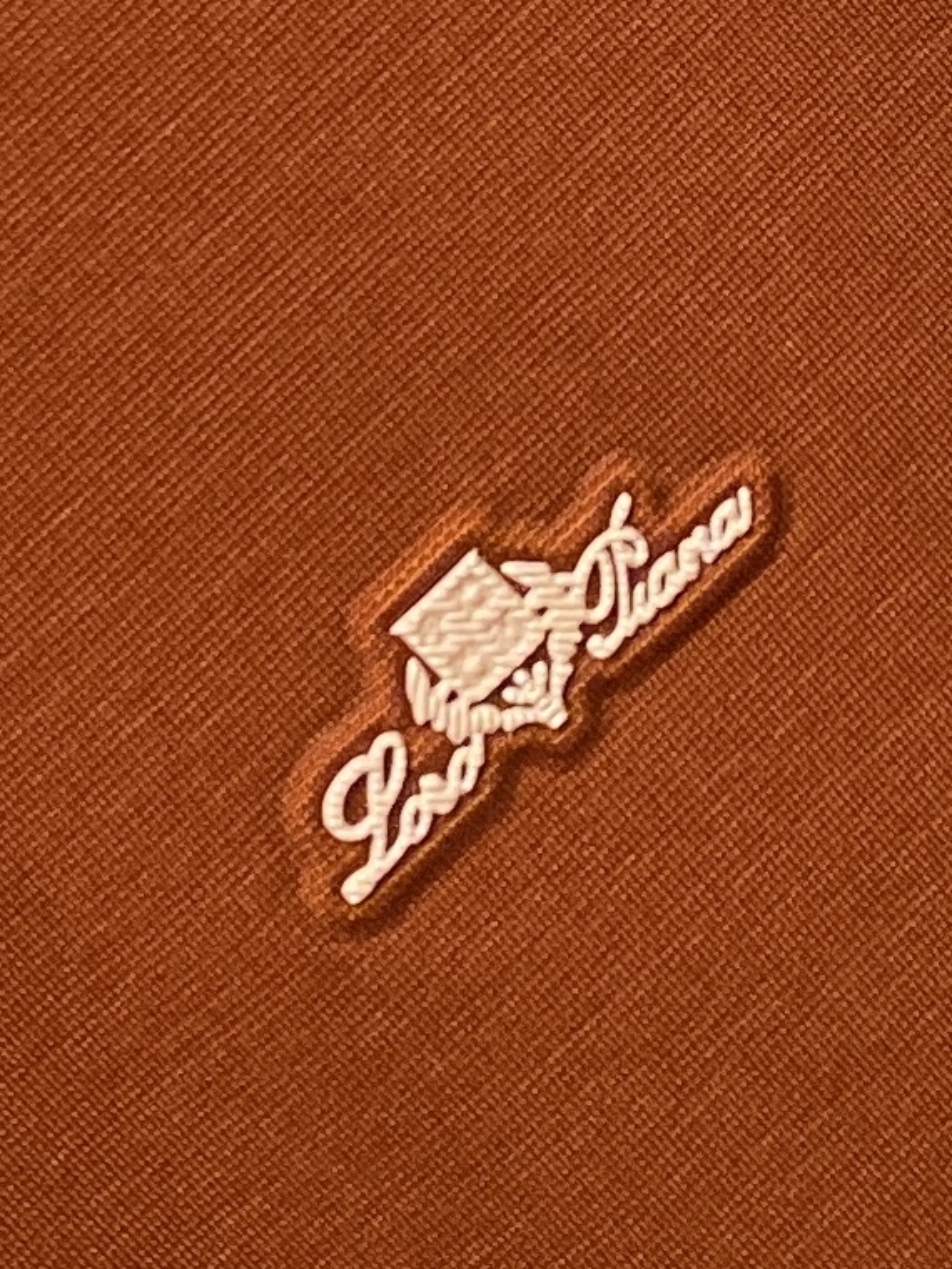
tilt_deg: -10.5
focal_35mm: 33
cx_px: 489
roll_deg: +38.3
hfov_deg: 42.9
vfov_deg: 54.9
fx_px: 1210
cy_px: 771
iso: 125
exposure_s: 1/104
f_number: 1.8
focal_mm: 4.25
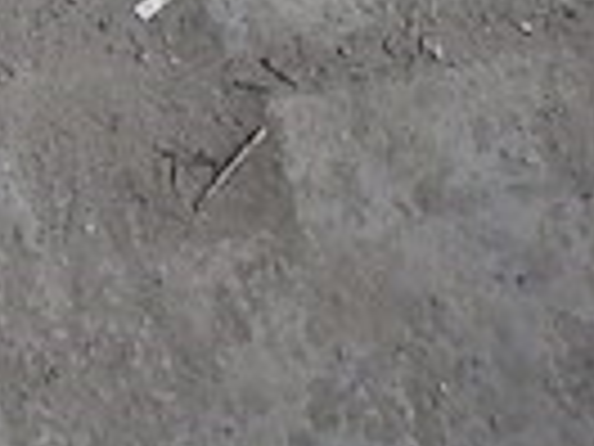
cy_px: -595
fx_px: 2505
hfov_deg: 12.0
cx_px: -616
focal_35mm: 146
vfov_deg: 9.2
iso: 125
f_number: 3.9
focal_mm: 5.5
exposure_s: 1/500
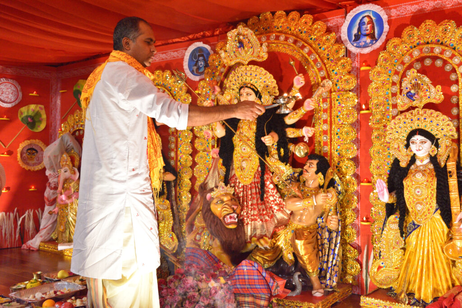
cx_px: 231
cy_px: 154
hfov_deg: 53.1
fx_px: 462
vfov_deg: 36.9
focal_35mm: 36
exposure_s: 1/60
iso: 450
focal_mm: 24
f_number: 4
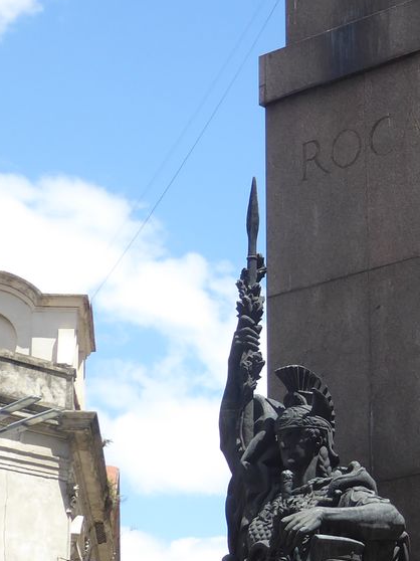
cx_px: 420
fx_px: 2137
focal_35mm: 132
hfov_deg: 11.1
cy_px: 290
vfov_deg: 14.9
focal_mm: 7.8
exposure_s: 1/400
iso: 80
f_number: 3.9
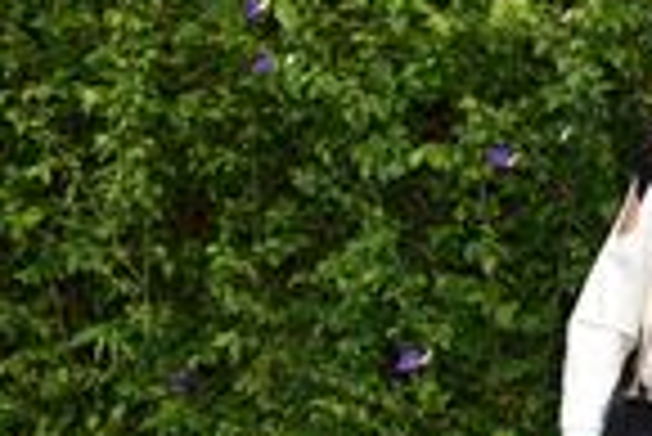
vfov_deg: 14.3
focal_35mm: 96
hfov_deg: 18.5
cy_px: 292
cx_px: 1012
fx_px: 1740
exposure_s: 1/160
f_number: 4.5
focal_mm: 24
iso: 250
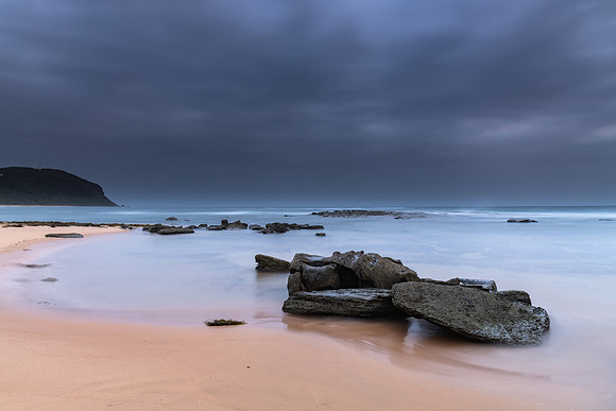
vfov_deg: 52.6
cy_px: 206
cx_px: 308
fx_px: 416
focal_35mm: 24
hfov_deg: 73.1
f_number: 8
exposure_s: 10
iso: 125
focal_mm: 24
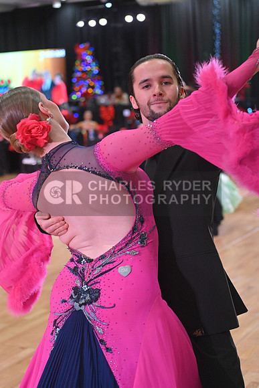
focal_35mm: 70
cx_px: 130
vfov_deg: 28.8
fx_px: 755
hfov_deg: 19.5
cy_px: 194
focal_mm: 70
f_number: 4.5
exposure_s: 1/400
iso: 3200
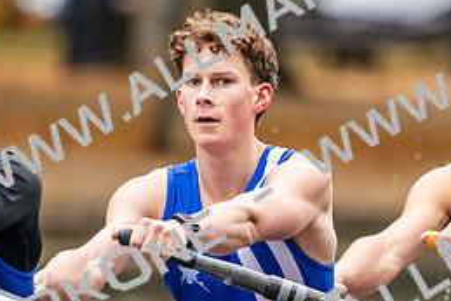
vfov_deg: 1.5
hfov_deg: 2.3
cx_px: 174
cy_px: 204
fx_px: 11243
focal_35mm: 897
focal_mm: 400
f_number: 4.5
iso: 9000
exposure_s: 1/2500
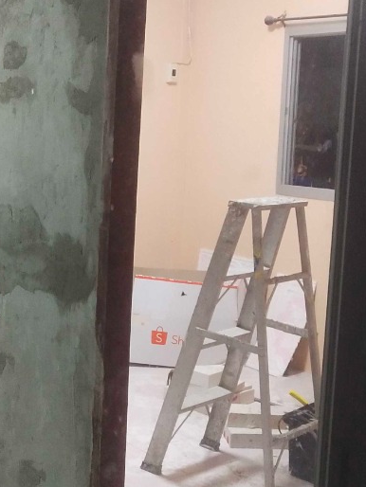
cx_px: 52
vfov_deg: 27.8
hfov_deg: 20.7
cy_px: 229
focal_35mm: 70
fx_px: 986
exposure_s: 1/33.3
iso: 396
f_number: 1.8
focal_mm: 3.95
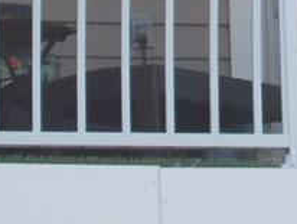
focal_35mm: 377
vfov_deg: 3.9
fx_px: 3238
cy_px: -293
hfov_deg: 5.2
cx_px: 421
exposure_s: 1/100
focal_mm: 13.5
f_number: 5.8
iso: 80
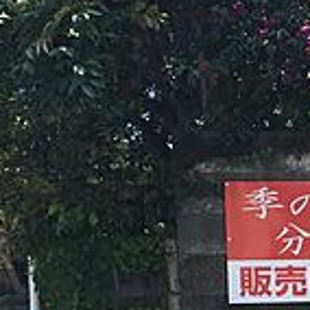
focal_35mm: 108
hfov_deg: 14.1
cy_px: 327
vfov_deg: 15.7
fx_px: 1094
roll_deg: +1.1
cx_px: 574
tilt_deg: -2.6
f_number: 2.2
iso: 32
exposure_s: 1/706
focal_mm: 4.15
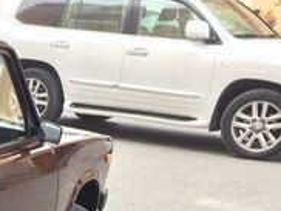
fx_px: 853
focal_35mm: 105
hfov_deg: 17.1
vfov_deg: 13.6
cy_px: 276
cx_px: -122
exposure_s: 1/250
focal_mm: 4.15
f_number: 2.2
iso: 32
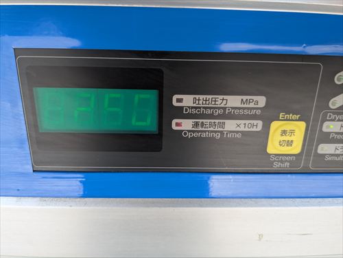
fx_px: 268
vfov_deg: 51.4
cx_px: 172
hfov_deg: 65.3
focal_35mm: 27
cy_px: 129
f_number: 1.73
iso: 63
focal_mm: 4.38
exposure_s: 1/316
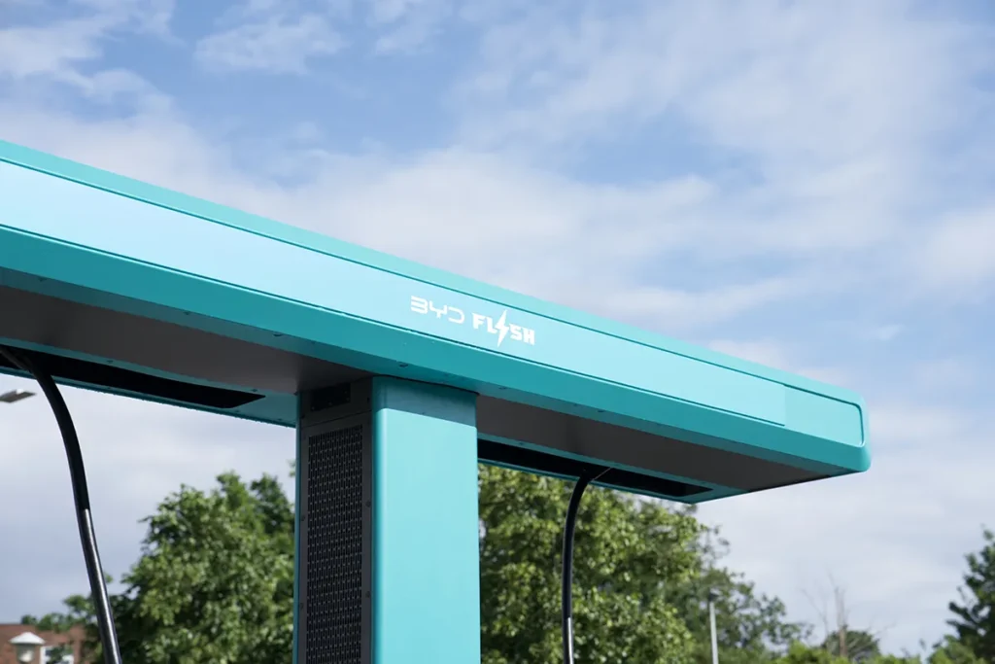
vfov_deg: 19.5
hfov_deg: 28.8
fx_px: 1935
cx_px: 498
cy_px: 332
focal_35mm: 70
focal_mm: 70
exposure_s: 1/160
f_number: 4.5
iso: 50
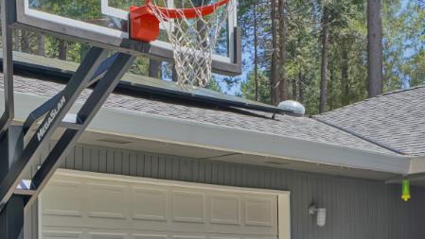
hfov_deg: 28.5
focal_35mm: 70
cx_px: 13
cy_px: 265
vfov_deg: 16.7
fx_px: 789
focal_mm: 20
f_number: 7.1
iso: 100
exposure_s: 1/100
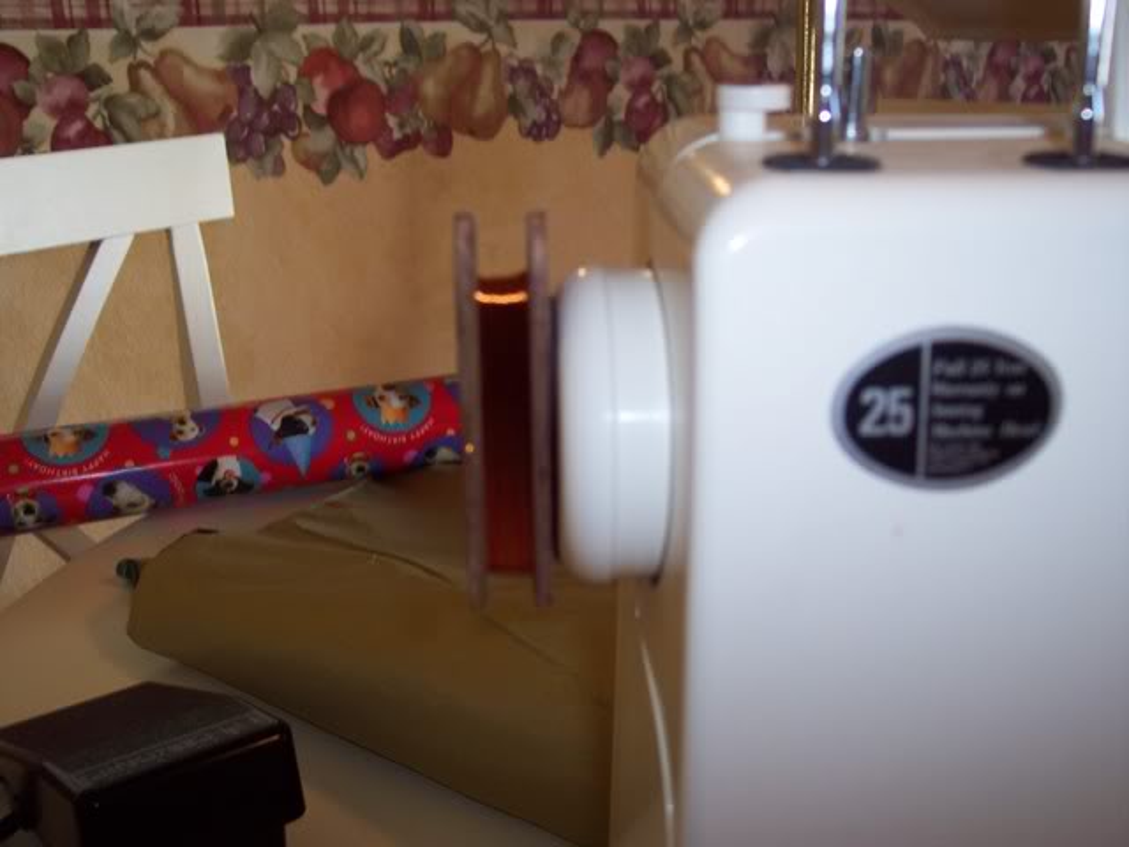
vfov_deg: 37.7
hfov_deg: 49.0
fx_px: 1239
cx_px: 564
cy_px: 424
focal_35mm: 38
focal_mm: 8
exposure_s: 1/30
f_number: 2.8
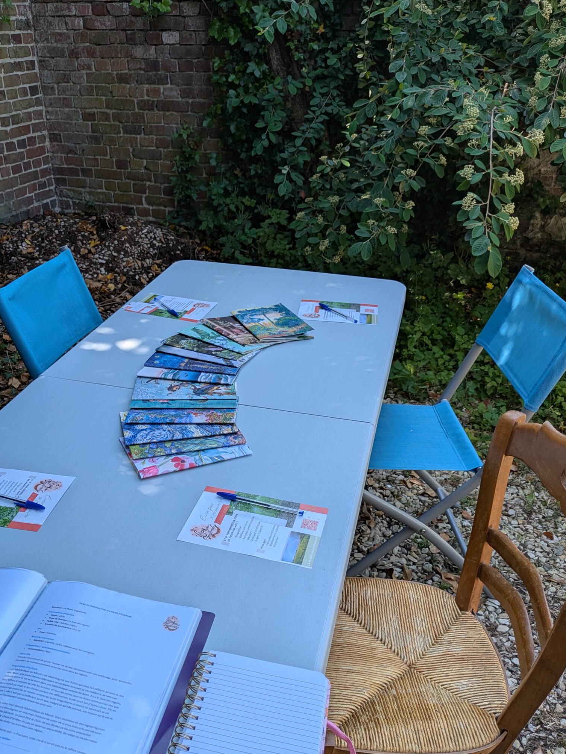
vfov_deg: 56.7
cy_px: 415
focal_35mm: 32
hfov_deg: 44.1
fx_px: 697
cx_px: 250
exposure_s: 1/592
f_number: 1.89
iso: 51
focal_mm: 5.43
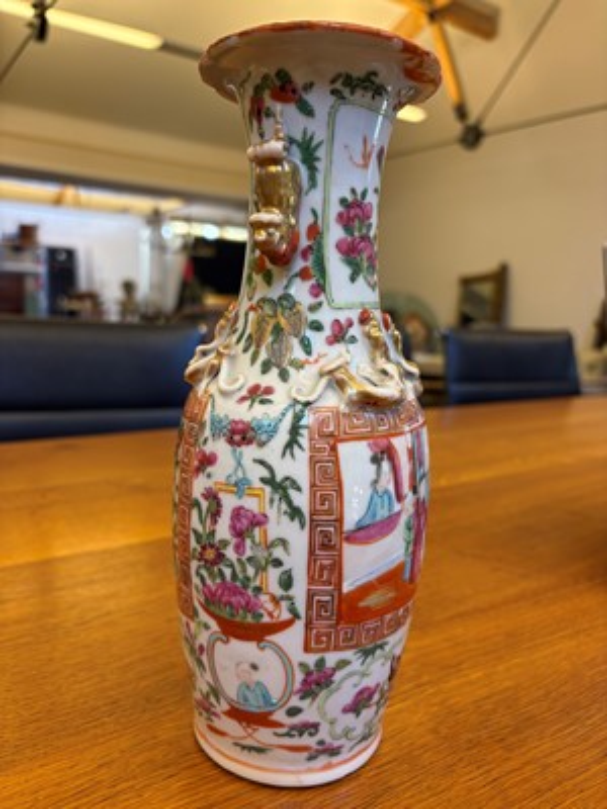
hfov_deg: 53.1
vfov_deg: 67.3
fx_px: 608
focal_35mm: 26
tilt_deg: -8.8
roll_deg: -2.1
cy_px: 404
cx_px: 304
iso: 125
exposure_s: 1/50
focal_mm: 5.96
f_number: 1.6
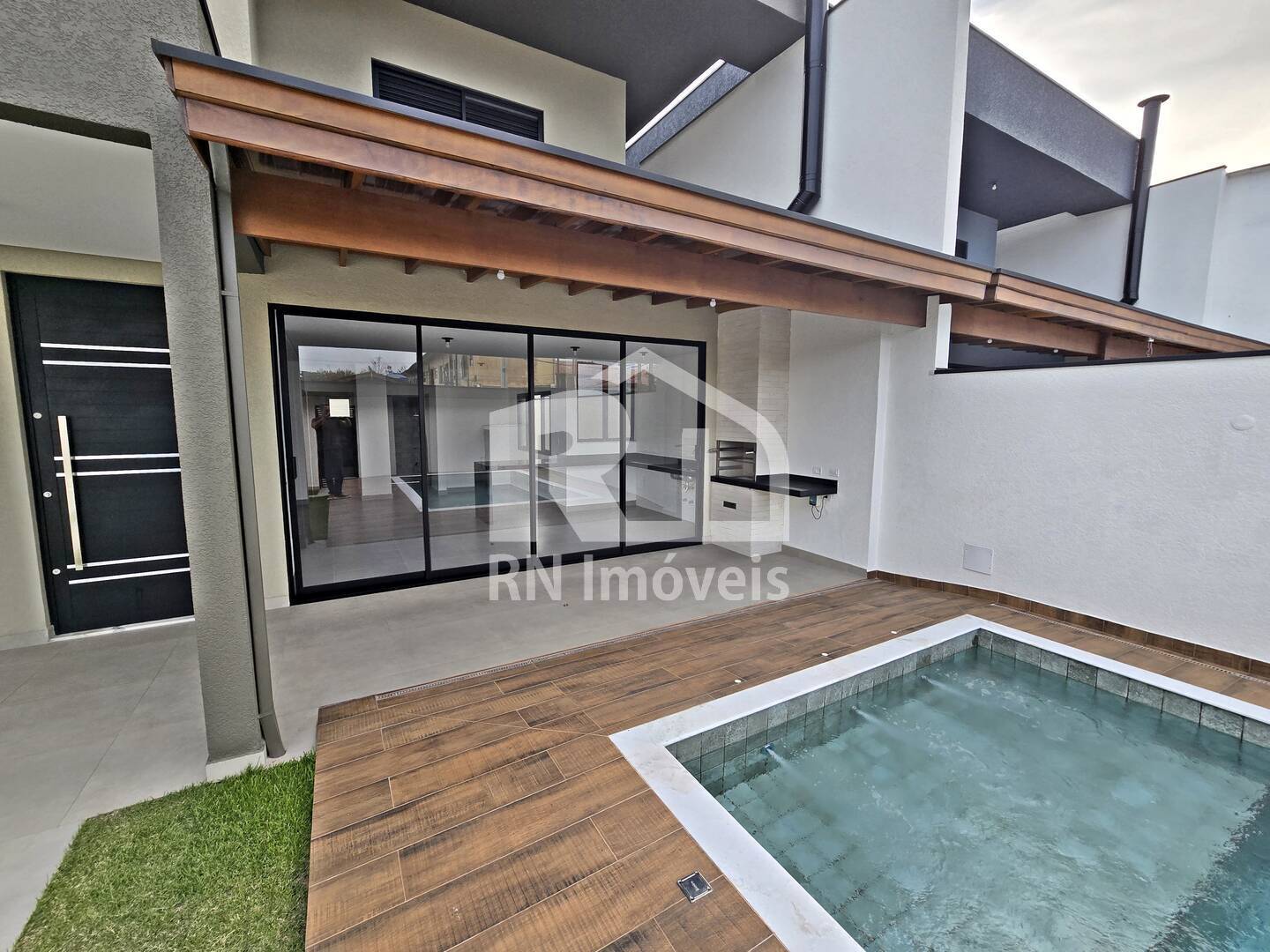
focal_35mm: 13
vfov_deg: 89.9
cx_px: 635
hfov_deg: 106.2
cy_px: 476
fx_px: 477
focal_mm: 2.2
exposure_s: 1/603
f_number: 2.2
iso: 50
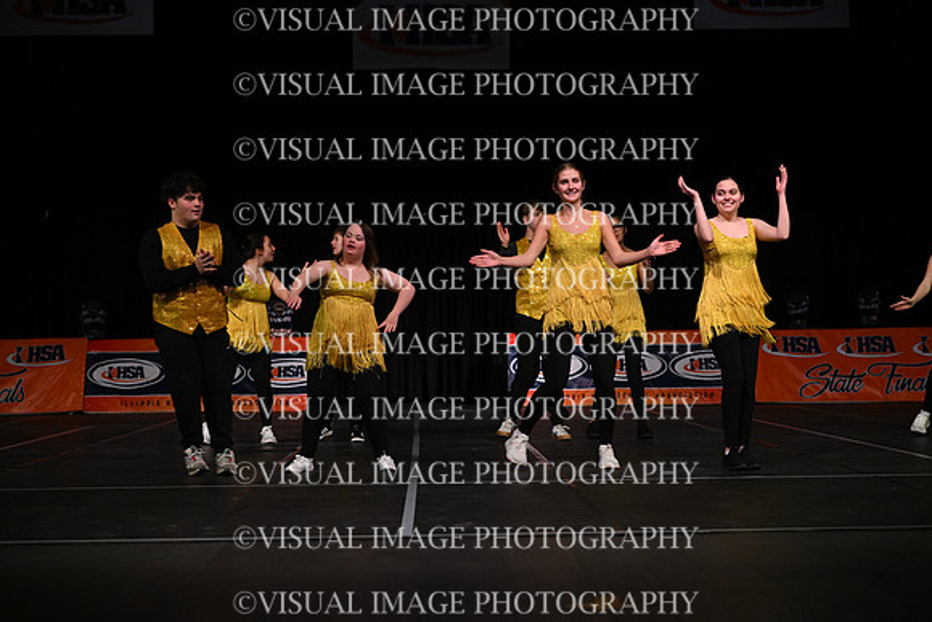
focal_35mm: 76
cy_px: 311
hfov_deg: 26.6
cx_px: 466
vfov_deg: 18.0
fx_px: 1968
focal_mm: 76
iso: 6400
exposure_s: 1/1000
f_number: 4
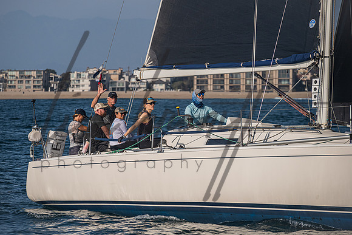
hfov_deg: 8.9
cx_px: 149
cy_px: 115
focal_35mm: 231
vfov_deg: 5.9
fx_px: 2260
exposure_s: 1/2000
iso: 400
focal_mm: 200
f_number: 6.3
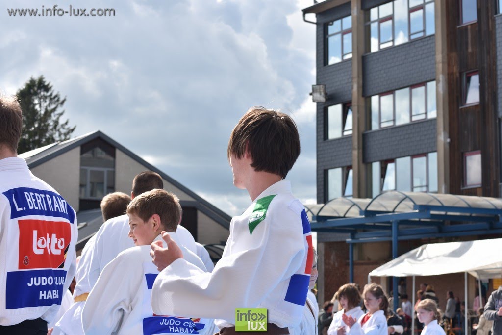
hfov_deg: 27.0
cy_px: 168
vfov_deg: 18.2
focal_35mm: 75
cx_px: 251
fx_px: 1046
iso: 100
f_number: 7.1
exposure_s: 1/500
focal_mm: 50
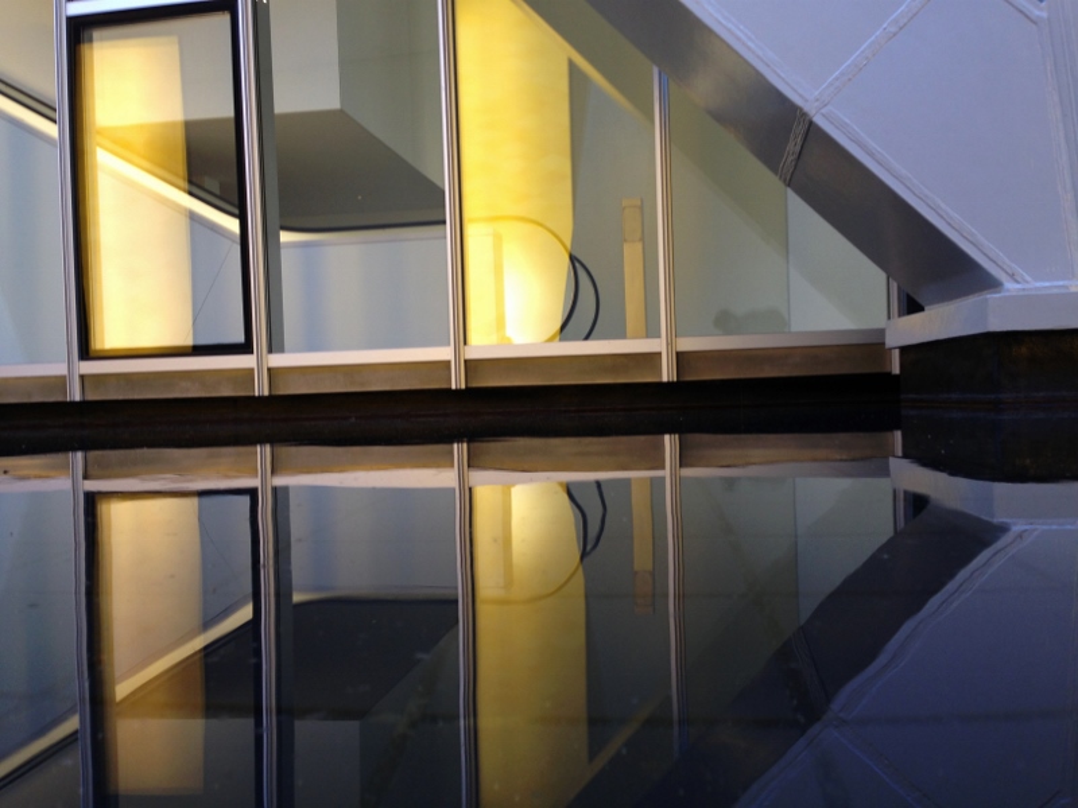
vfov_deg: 42.9
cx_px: 539
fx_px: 1028
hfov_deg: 55.4
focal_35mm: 33
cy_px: 404
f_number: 2.4
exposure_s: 1/20
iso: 50
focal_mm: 4.13
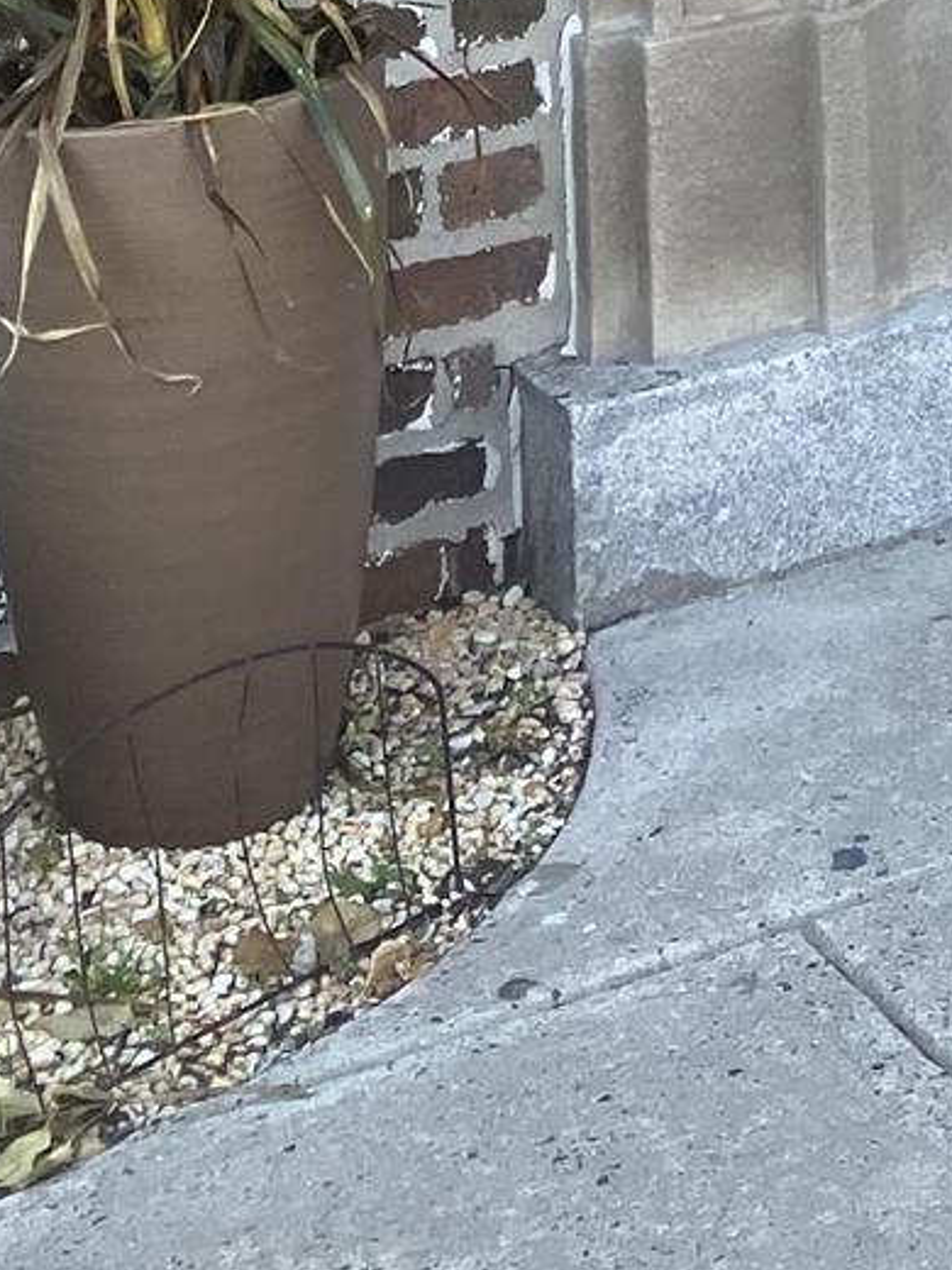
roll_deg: +2.1
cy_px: -1463
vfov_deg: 13.2
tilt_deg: +2.7
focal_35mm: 124
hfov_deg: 11.0
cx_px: 1823
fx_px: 4547
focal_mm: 3.99
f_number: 1.8
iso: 32
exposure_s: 1/289
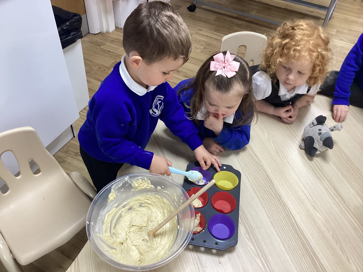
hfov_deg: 58.4
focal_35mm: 31
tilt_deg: -46.7
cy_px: 136
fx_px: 325
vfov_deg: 45.4
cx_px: 182
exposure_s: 1/50
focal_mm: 3.3
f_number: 2.4
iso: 160
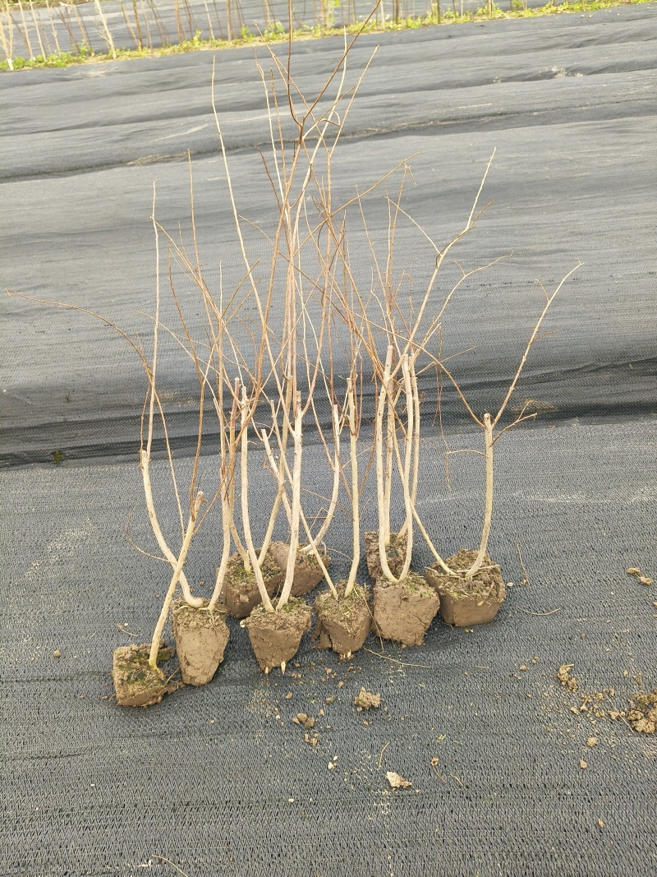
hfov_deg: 53.1
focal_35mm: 26
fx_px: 658
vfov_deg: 67.3
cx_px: 328
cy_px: 438
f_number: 1.8
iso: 80
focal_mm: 4.84
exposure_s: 1/176
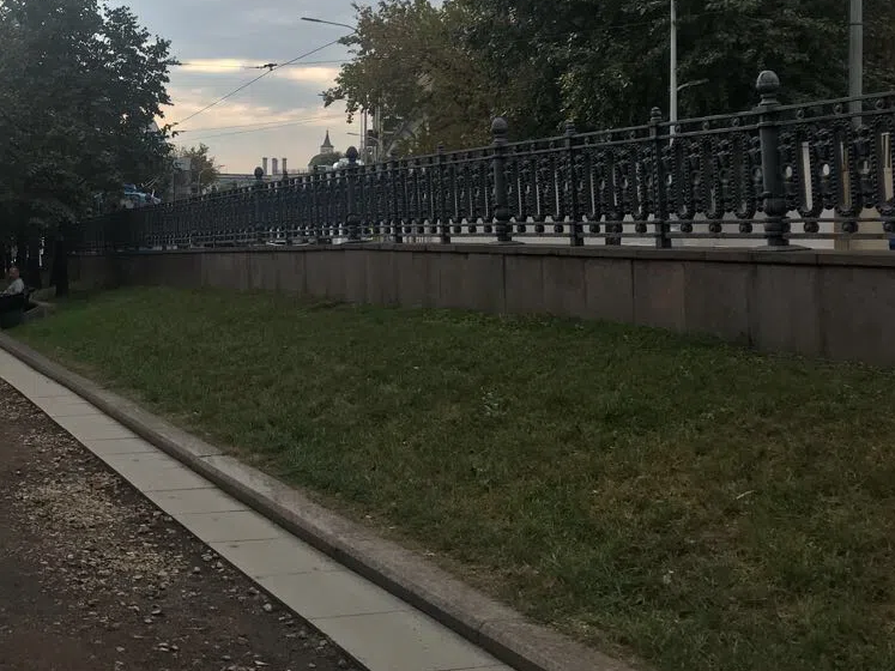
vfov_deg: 30.0
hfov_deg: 37.9
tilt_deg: +1.8
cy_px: 202
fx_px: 1241
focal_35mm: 48
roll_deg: -1.4
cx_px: 153
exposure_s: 1/1996
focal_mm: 3.99
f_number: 1.8
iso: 20
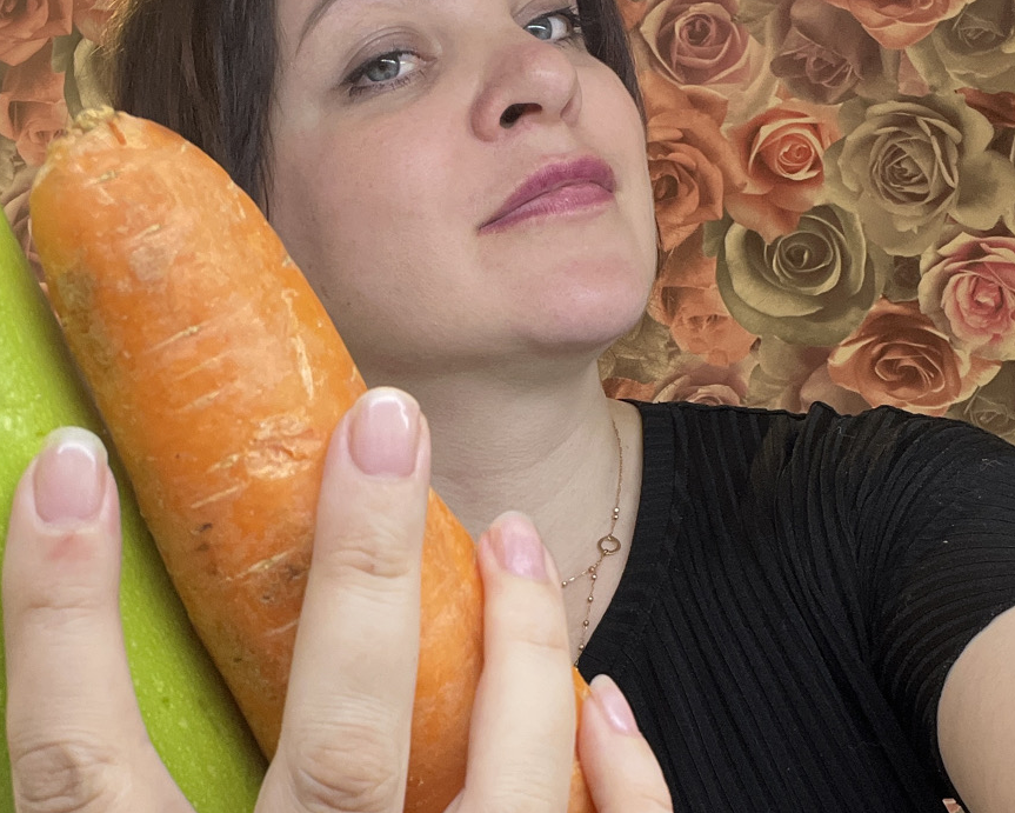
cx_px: 455
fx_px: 1563
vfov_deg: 28.7
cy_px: 614
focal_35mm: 52
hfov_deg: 36.0
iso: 100
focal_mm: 2.71
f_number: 2.2
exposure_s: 1/50
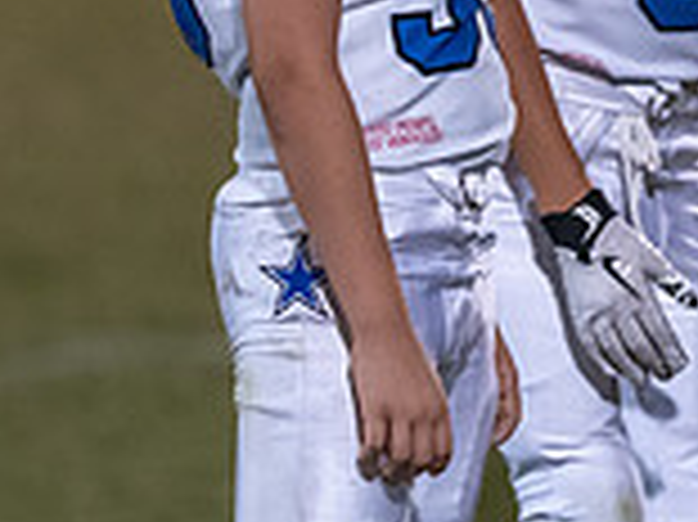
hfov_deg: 3.0
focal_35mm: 655
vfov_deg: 2.3
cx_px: 992
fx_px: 13197
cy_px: -263
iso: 4000
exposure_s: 1/1000
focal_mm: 135
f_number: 1.8
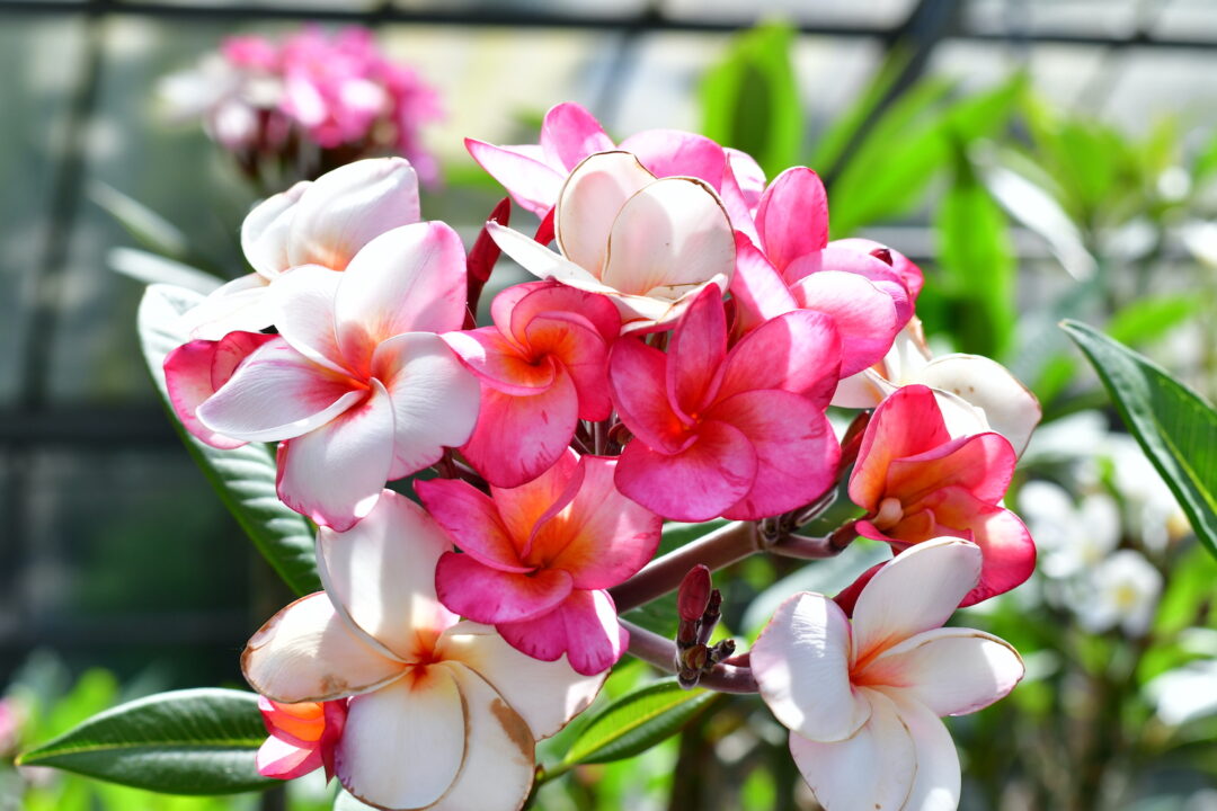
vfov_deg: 18.2
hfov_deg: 27.0
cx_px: 608
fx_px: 2535
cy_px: 406
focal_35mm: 75
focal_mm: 50
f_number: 6.3
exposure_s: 1/320
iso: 250
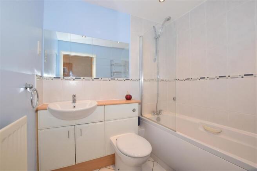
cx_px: 128
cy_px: 86
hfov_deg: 100.4
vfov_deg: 77.3
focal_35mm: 15
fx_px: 107
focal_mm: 10
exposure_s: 1/25
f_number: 7.1
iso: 400
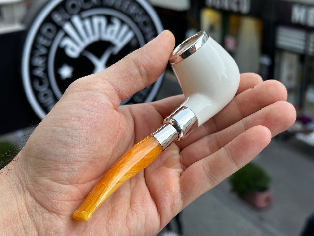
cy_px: 118
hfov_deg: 39.7
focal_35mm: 48
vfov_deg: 30.3
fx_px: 435
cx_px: 157
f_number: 1.78
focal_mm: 6.86
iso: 50
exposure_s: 1/100
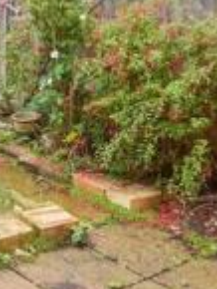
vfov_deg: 26.9
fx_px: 542
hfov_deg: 19.6
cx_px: -112
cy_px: -45
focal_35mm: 65
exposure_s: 1/160
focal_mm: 10
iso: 320
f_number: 8
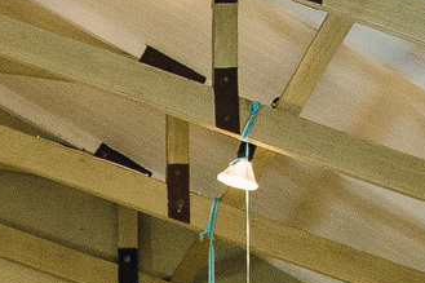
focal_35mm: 266
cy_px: 1004
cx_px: -328
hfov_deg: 7.5
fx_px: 3139
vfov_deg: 4.8
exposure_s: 1/40
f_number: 2.8
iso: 1250
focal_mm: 35
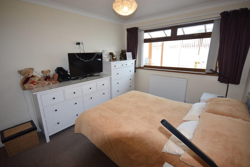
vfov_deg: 72.1
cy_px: 84
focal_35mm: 16
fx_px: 115
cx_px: 125
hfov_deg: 95.0
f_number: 5.6
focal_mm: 11
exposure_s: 1/125
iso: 800
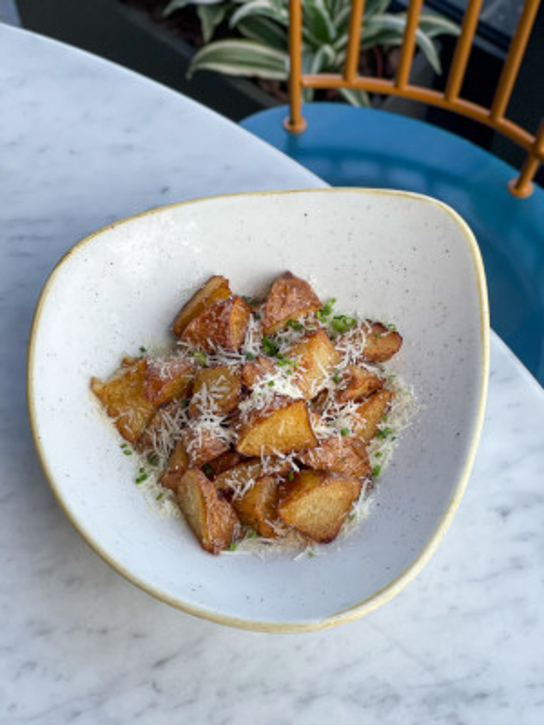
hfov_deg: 22.9
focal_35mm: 64
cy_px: 362
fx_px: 1341
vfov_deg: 30.3
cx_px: 272
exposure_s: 1/100
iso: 40
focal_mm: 7.5
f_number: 2.2
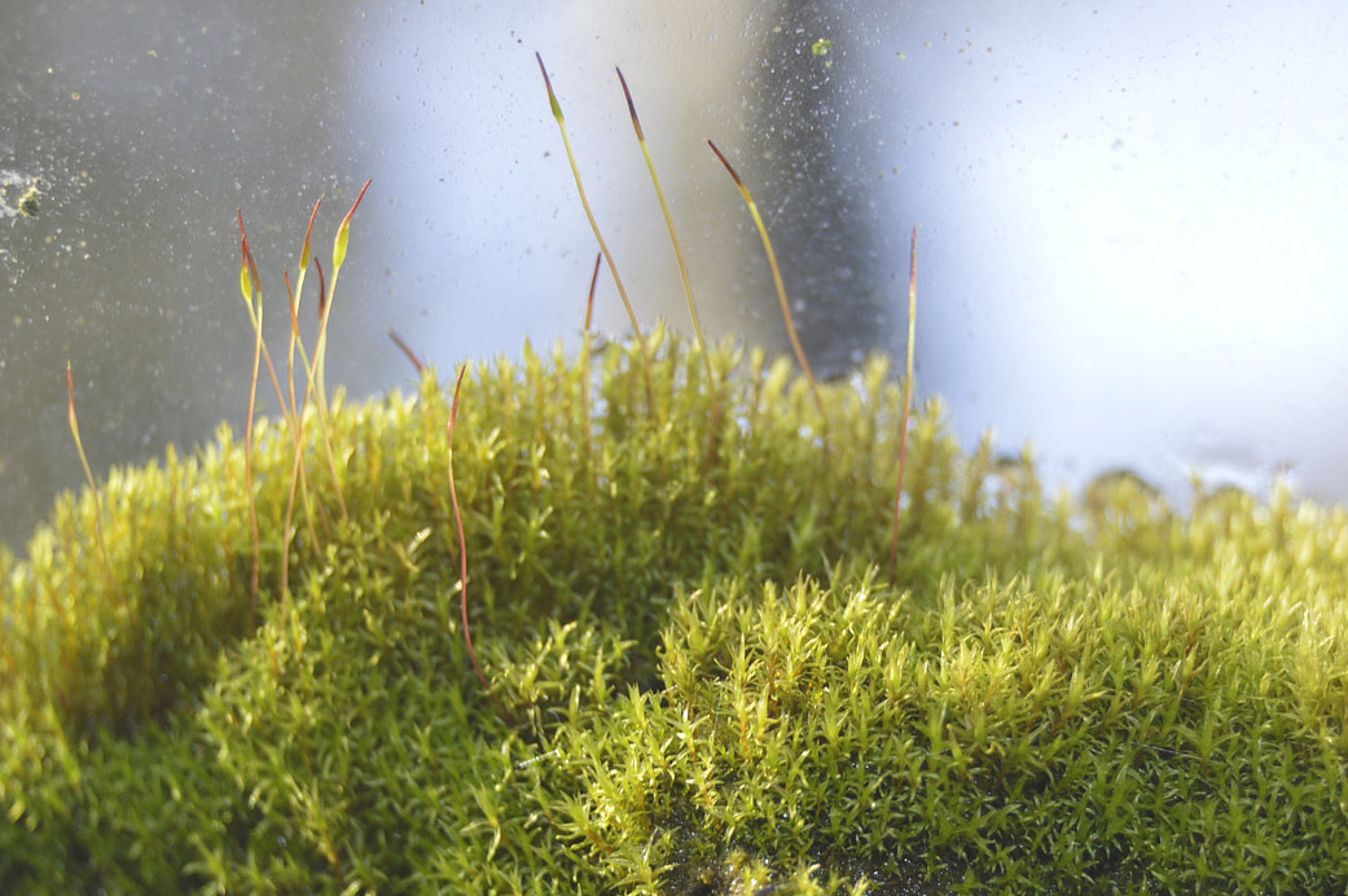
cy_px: 614
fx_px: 4742
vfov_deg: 10.8
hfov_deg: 16.2
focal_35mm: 127
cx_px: 839
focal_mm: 55
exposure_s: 1/125
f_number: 5.6
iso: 140
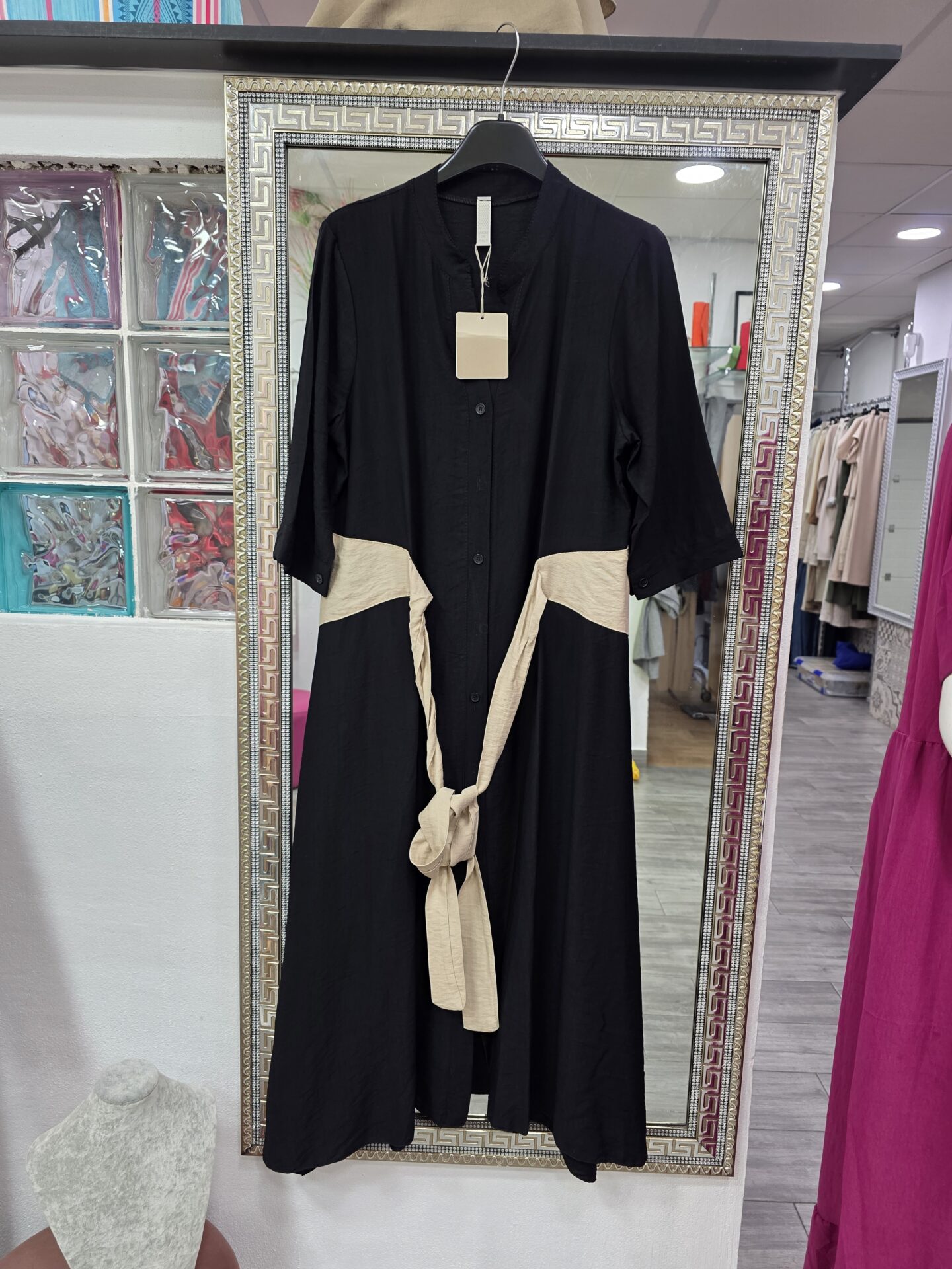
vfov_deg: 73.9
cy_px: 634
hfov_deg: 58.9
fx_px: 843
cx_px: 476
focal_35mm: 23
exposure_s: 1/100
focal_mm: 6.3
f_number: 1.7
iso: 160
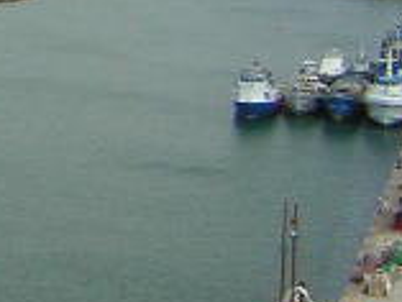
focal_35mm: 147
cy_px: -49
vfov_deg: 10.0
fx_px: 1708
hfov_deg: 12.6
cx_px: -241
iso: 50
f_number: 5.2
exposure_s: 1/374
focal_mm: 4.7
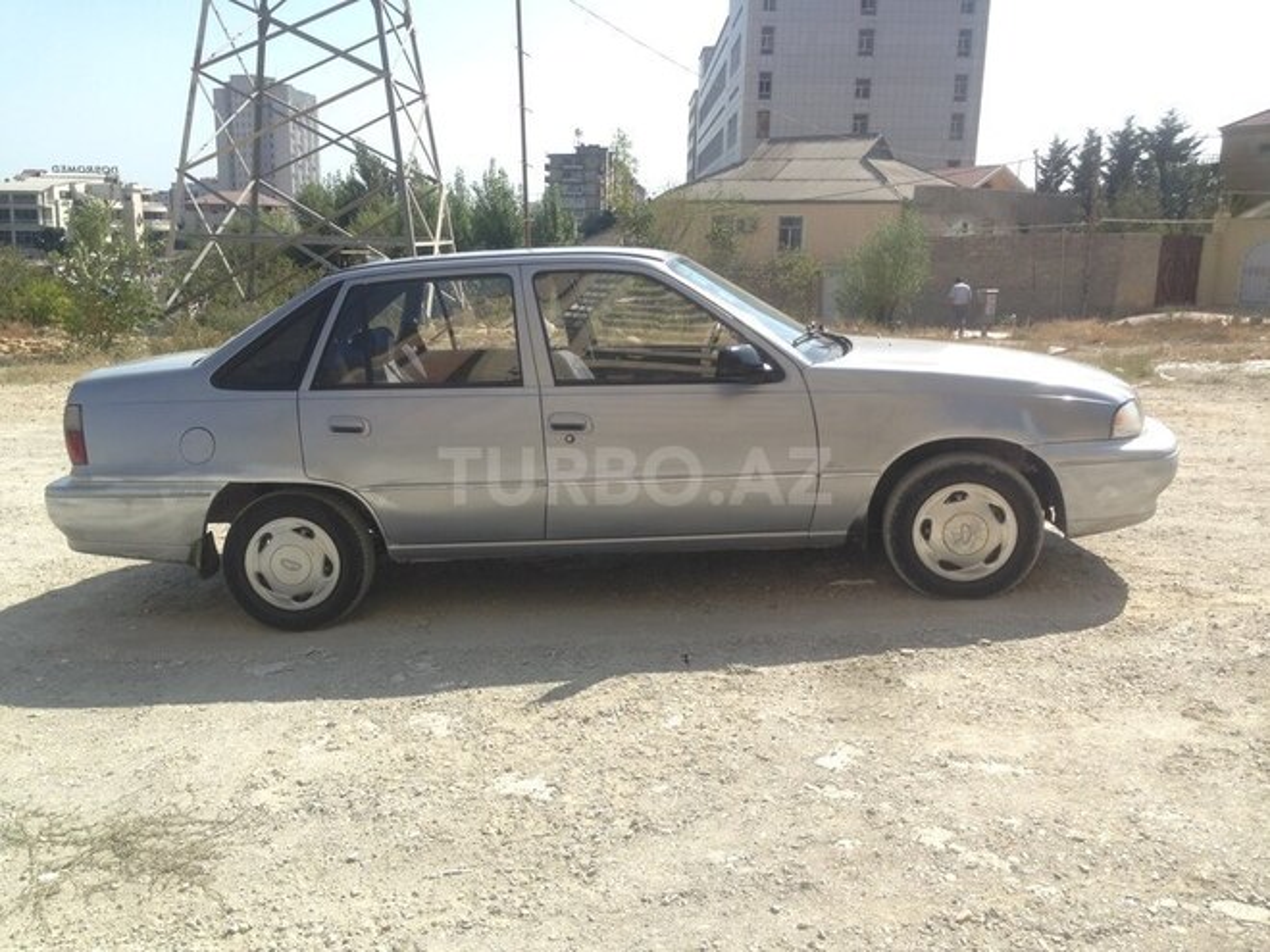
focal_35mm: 33
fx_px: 1211
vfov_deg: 42.9
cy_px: 476
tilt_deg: -9.3
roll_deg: -1.4
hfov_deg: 55.4
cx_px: 635
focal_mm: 4.12
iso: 50
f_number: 2.4
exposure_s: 1/1022
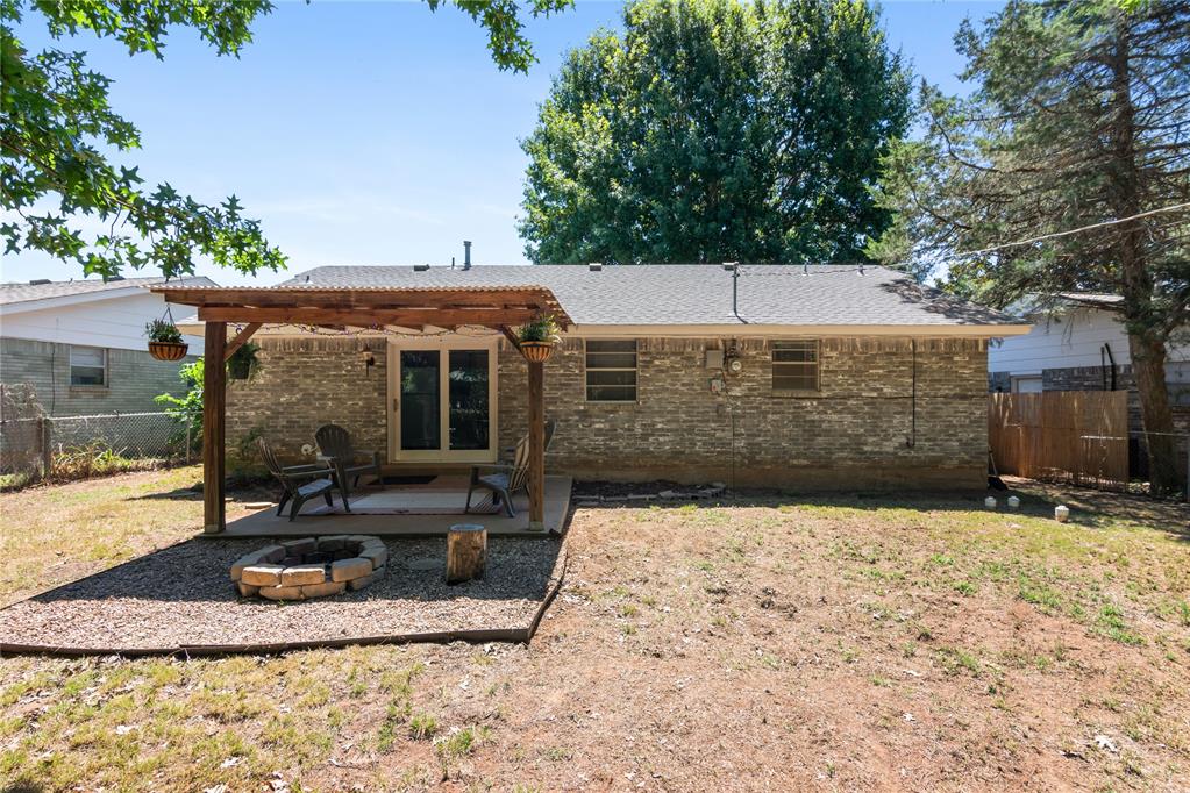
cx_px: 595
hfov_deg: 95.0
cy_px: 396
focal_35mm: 16
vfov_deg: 72.1
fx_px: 545
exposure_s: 1/320
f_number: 9
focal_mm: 11
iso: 320
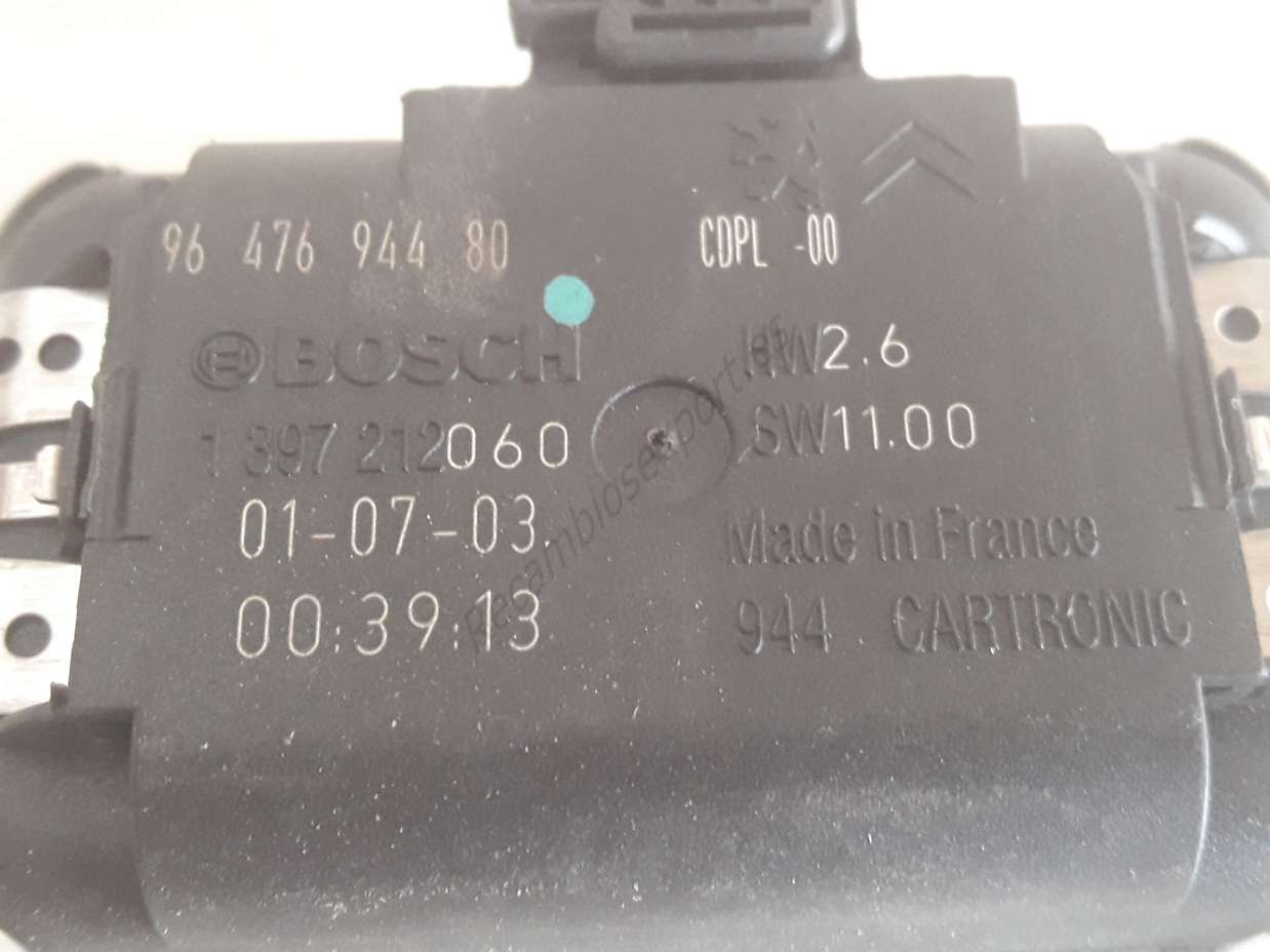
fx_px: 1027
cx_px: 635
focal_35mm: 28
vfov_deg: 49.7
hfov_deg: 63.5
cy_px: 476
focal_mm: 3.7
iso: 200
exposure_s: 1/17
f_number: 1.9
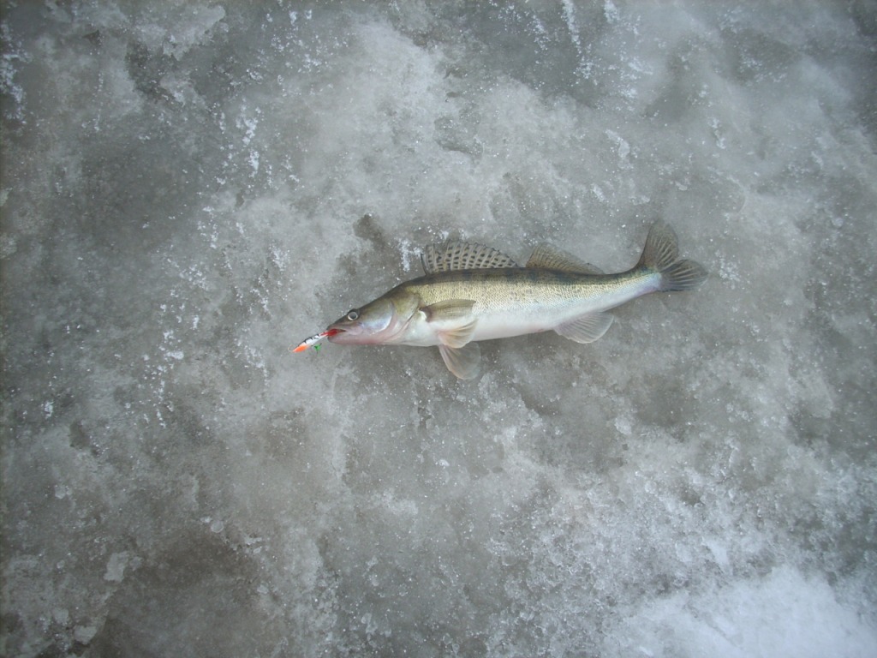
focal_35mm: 37
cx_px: 438
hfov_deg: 50.1
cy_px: 329
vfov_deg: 38.7
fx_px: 937
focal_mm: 6.2
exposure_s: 1/201
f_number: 5.6
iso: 64
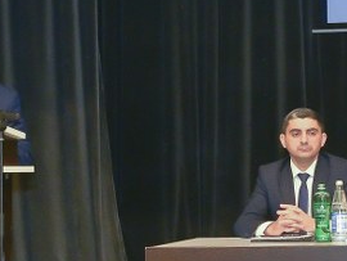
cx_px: 329
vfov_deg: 10.5
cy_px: 136
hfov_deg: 13.7
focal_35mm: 142
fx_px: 1425
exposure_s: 1/50
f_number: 6.3
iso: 1250
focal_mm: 26
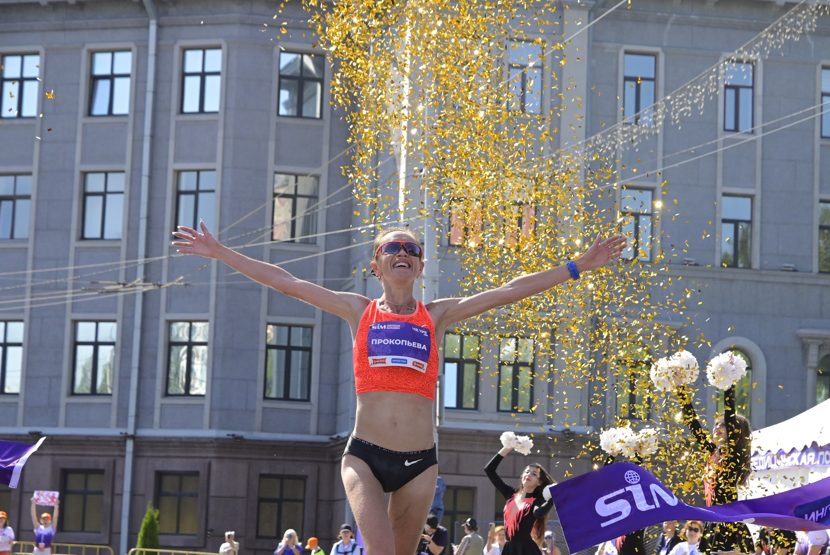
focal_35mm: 105
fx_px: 2423
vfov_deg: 13.1
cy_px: 278
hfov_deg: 19.4
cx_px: 415
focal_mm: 70
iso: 1600
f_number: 10
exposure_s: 1/1600
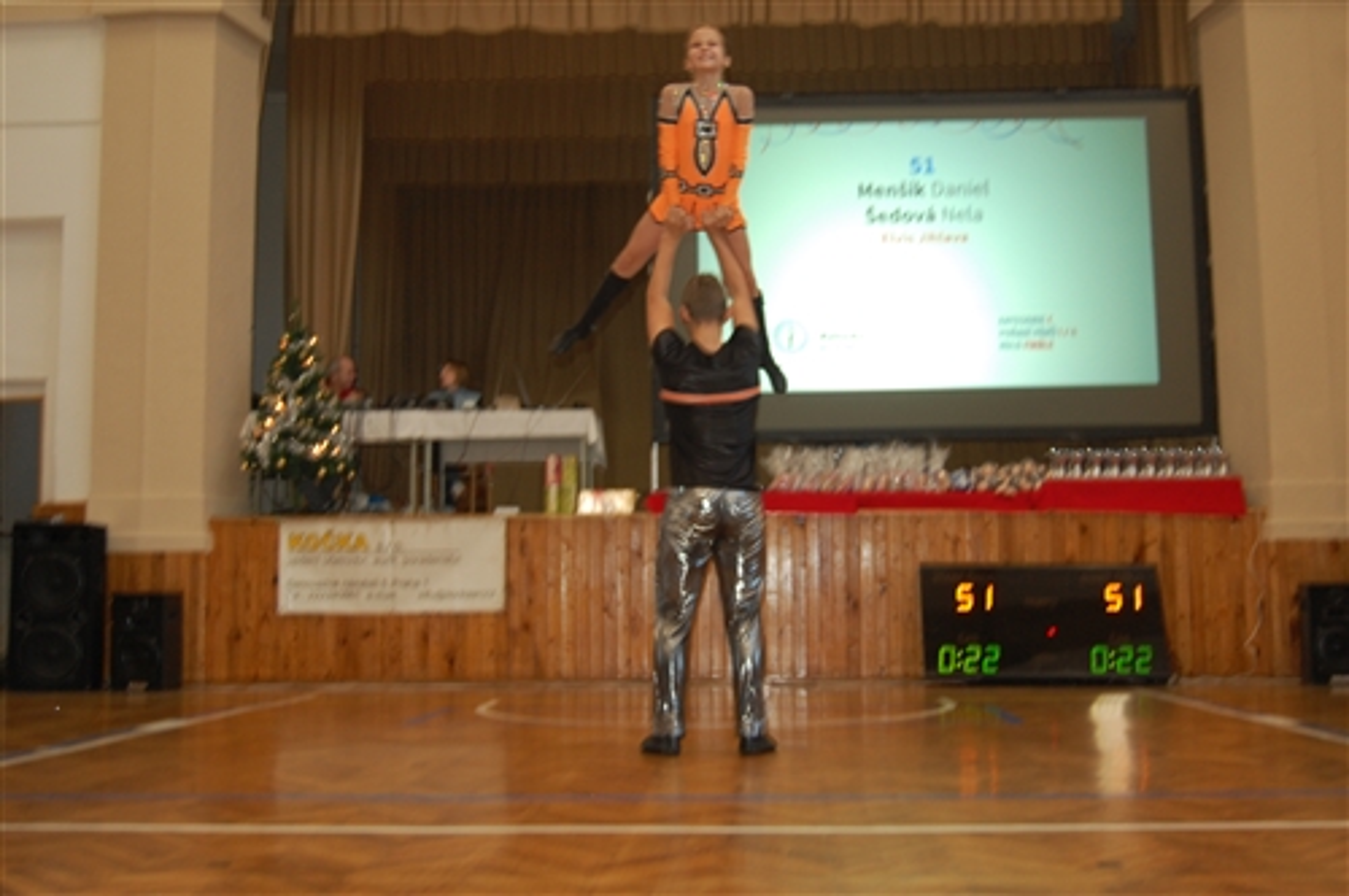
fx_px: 1460
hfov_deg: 49.6
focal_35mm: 39
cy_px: 448
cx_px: 674
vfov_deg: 34.1
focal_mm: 26
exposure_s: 1/60
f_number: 4
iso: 400
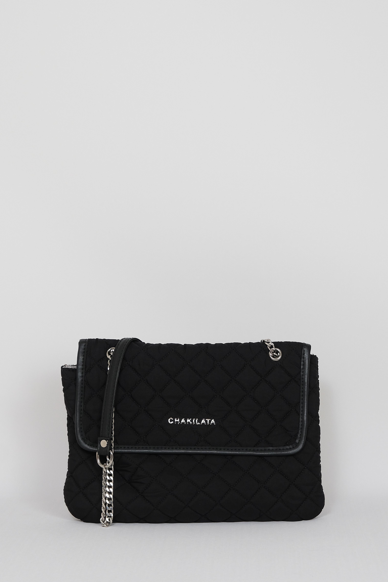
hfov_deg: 16.7
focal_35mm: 82
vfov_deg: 24.8
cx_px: 194
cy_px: 291
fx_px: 1325
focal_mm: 54.5
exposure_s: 1/125
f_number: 7.1
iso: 1000
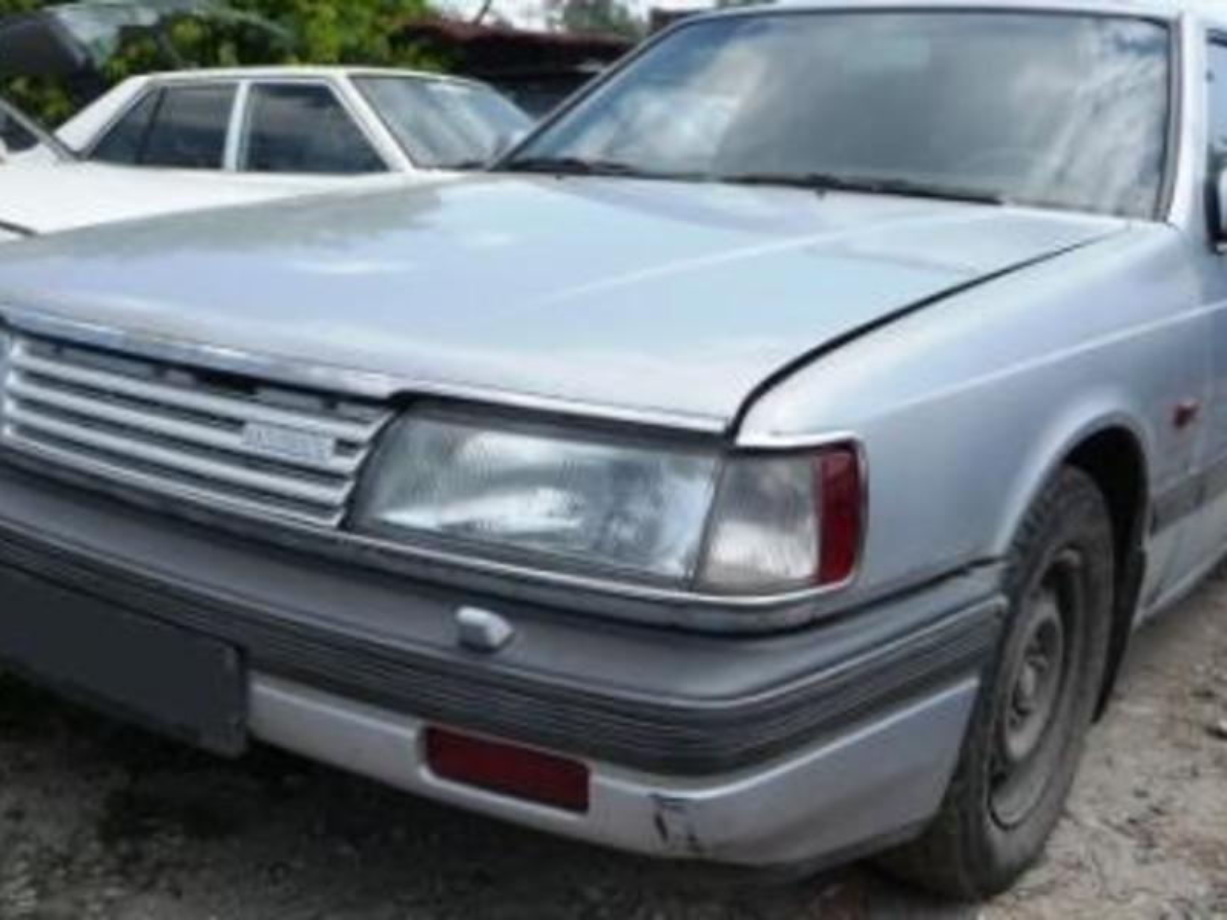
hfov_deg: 63.4
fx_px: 992
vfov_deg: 49.7
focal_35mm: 28
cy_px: 460
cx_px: 614
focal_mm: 4.7
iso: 100
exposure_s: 1/800
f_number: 3.3
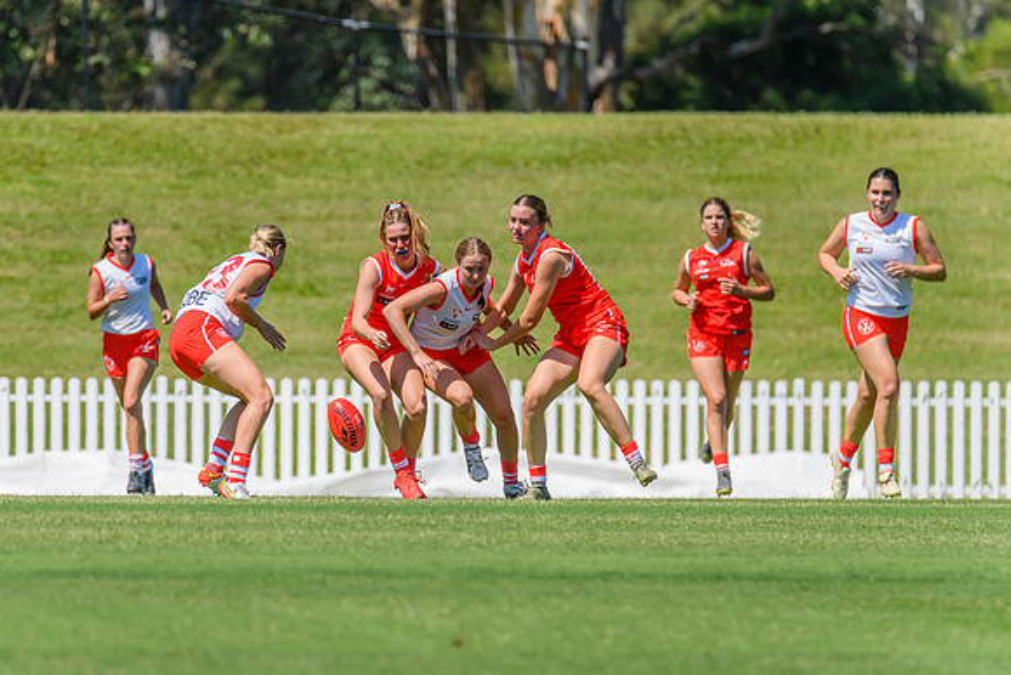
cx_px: 435
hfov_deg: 3.0
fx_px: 19367
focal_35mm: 689
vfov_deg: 2.0
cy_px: 359
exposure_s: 1/2000
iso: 800
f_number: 10
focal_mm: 600
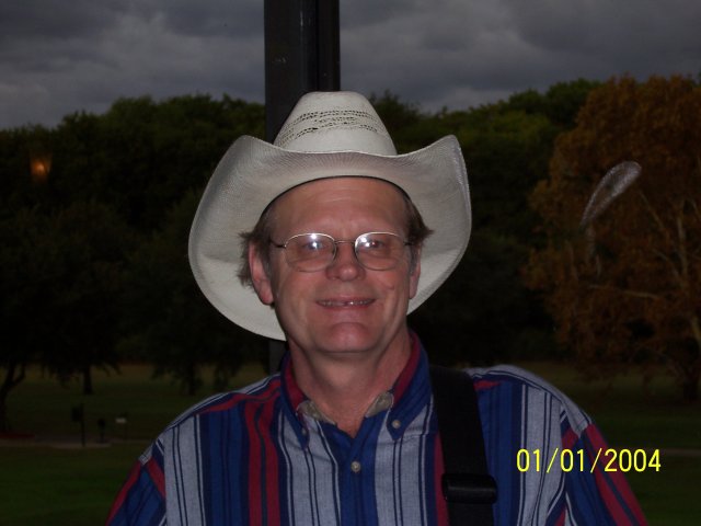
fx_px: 2187
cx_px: 350
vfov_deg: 13.7
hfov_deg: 18.2
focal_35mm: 108
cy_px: 263
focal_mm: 18
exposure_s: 1/125
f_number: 4.8
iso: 80
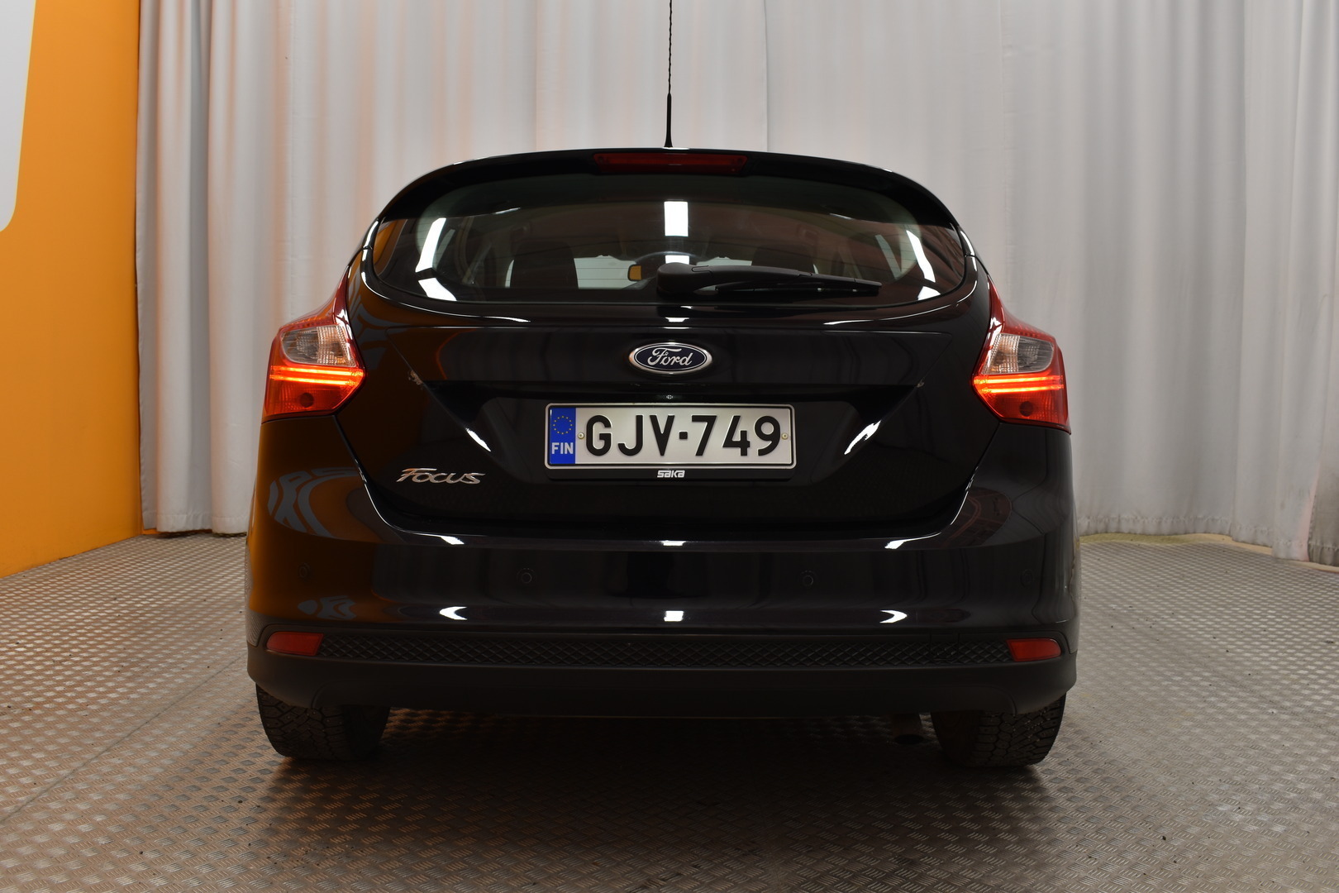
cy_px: 446
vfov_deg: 40.0
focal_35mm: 33
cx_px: 670
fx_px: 1227
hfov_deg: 57.2
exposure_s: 1/10
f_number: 8
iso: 100
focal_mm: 22
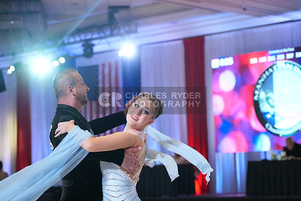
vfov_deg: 13.0
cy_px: 100
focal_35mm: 105
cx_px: 150
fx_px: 878
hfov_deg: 19.5
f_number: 4
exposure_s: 1/400
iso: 3200
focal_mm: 105
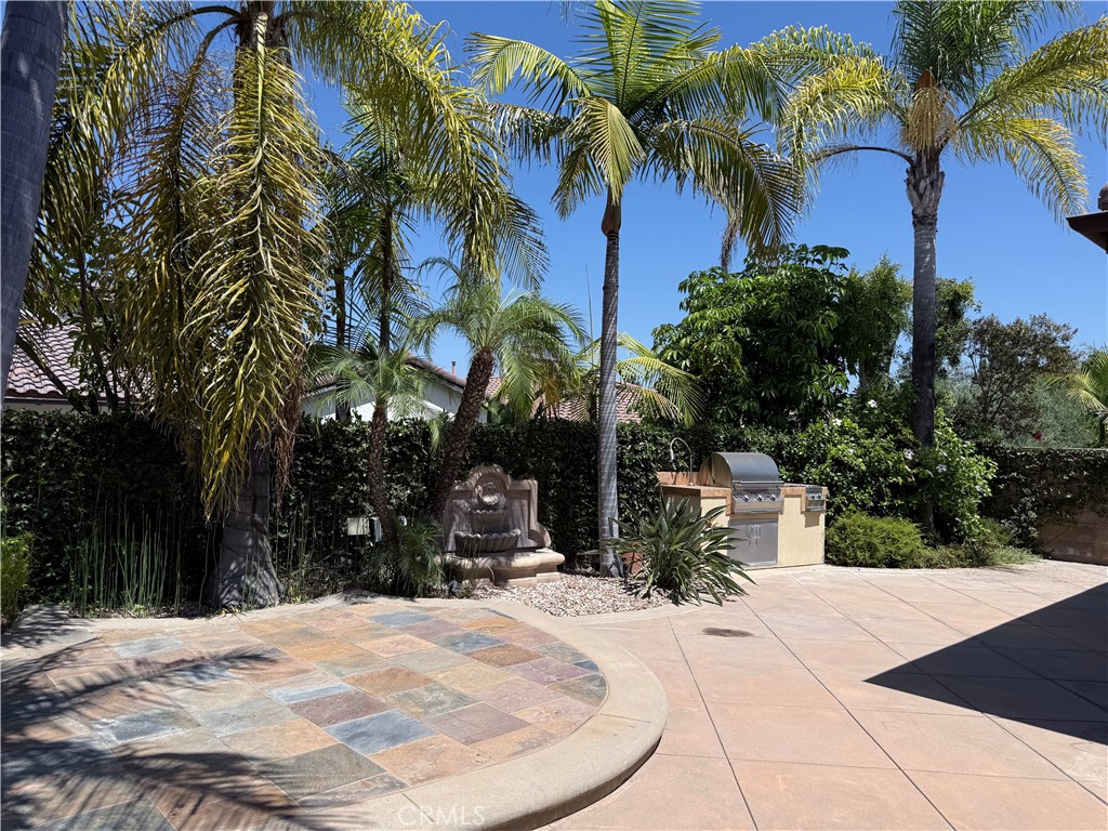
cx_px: 554
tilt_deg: +1.3
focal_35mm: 24
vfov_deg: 56.8
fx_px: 768
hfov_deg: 71.6
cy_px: 416
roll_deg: -1.1
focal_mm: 6.76
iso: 80
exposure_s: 1/4405
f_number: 1.78
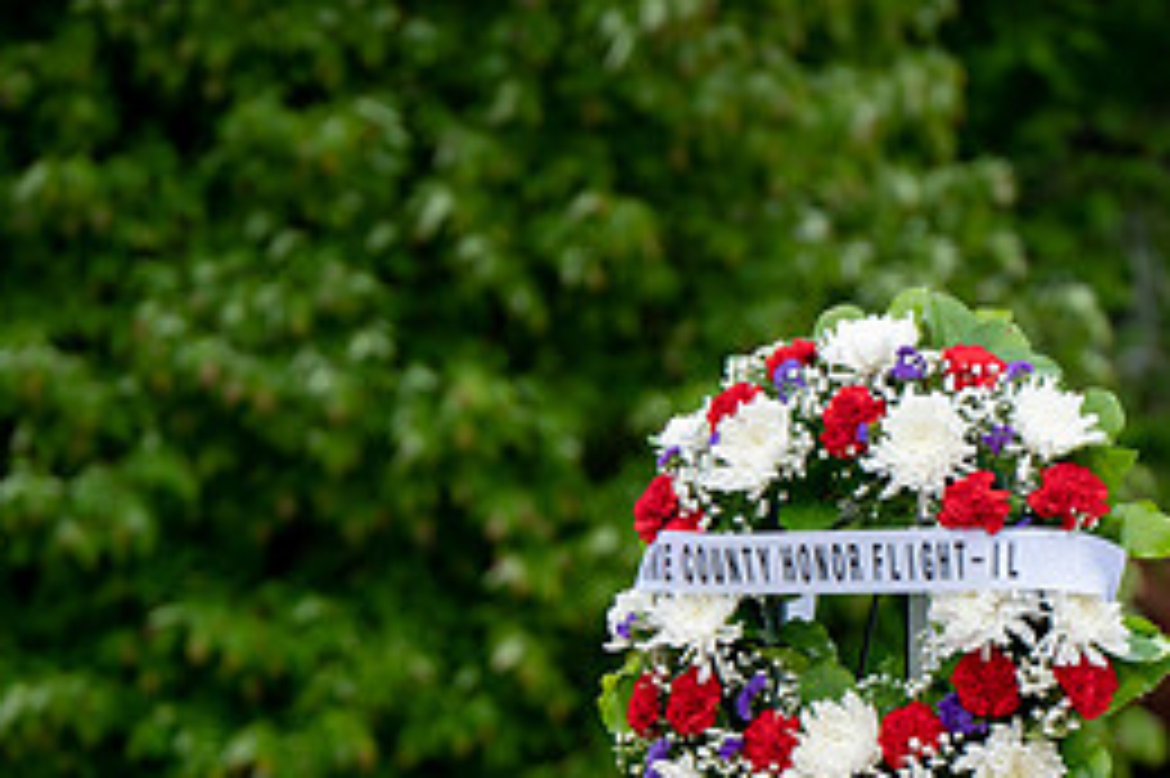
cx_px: 698
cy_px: 791
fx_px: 14485
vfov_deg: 3.1
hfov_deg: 4.6
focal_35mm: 446
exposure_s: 1/100
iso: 125
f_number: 6.3
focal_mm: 200
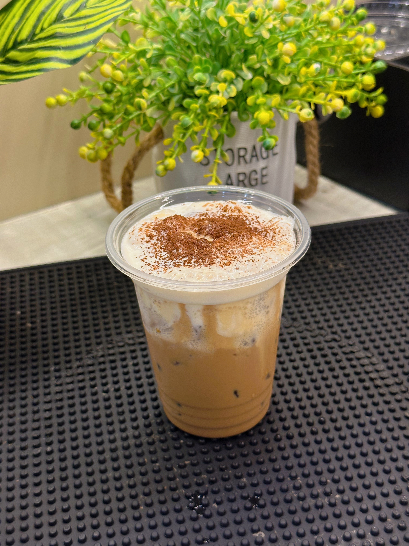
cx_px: 204
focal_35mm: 48
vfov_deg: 39.7
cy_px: 273
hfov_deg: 30.3
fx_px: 756
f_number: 1.78
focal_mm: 6.86
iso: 80
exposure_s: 1/63
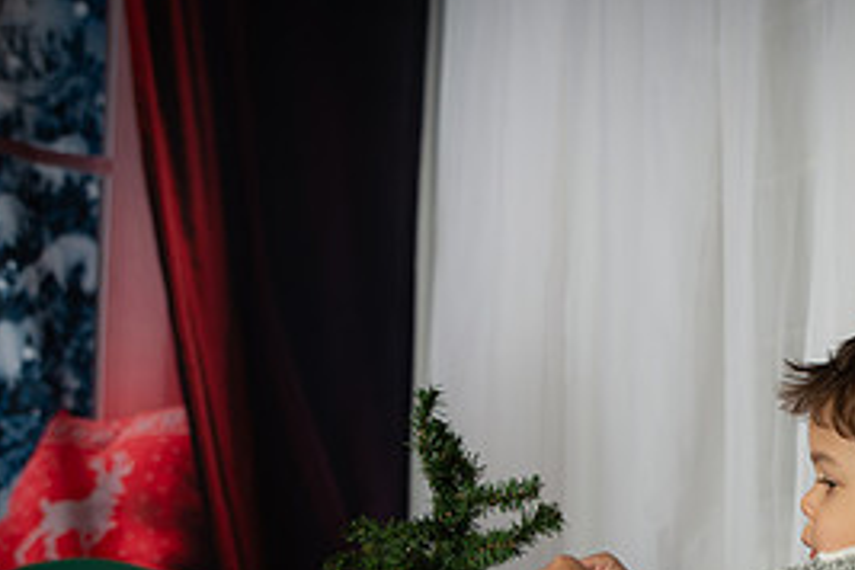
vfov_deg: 17.5
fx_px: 1805
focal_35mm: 76
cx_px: 650
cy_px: 594
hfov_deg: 26.3
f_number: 3.5
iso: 100
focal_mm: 35
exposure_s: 1/160
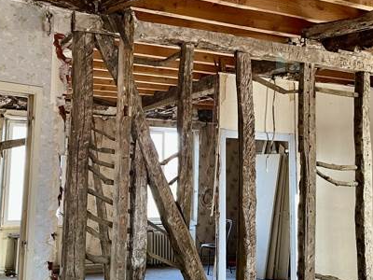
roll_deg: +0.0
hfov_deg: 36.6
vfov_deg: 27.9
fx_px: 560
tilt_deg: +8.5
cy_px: 102
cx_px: 228
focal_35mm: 52
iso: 125
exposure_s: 1/65
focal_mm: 5.1
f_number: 1.6
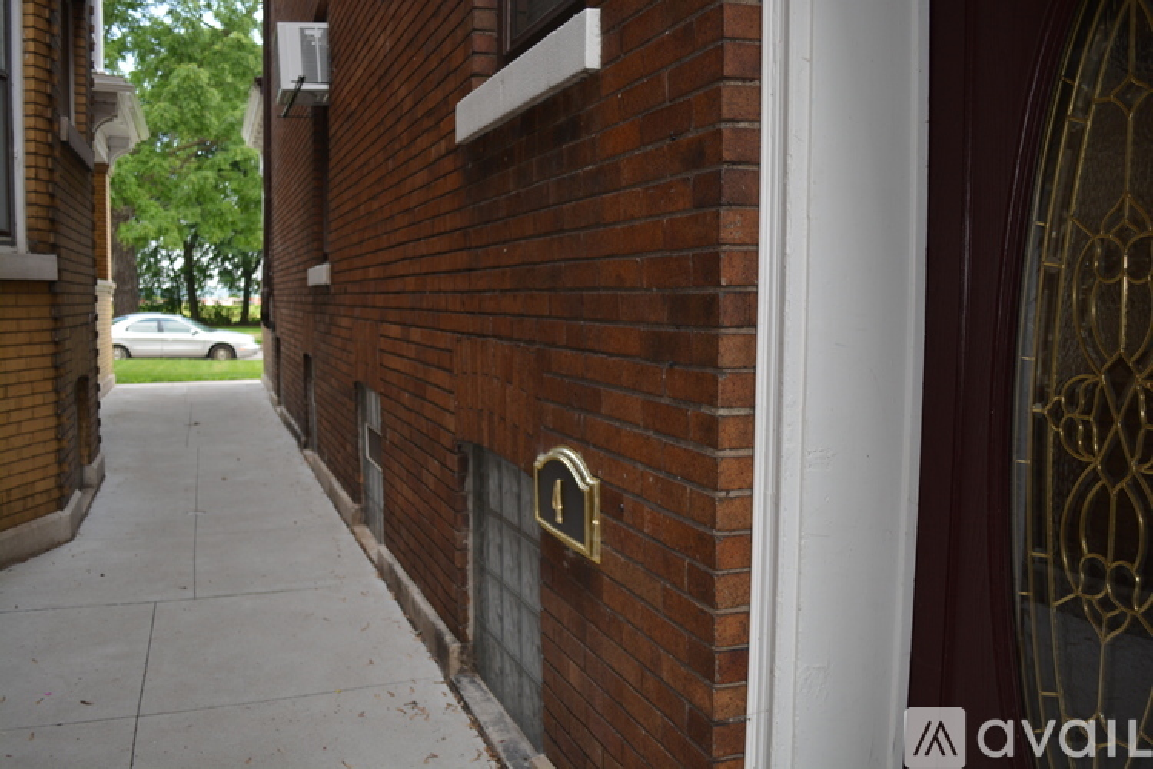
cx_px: 576
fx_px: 1057
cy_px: 384
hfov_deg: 57.2
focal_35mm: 33
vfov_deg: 40.0
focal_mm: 22
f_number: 3.8
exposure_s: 1/200
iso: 160
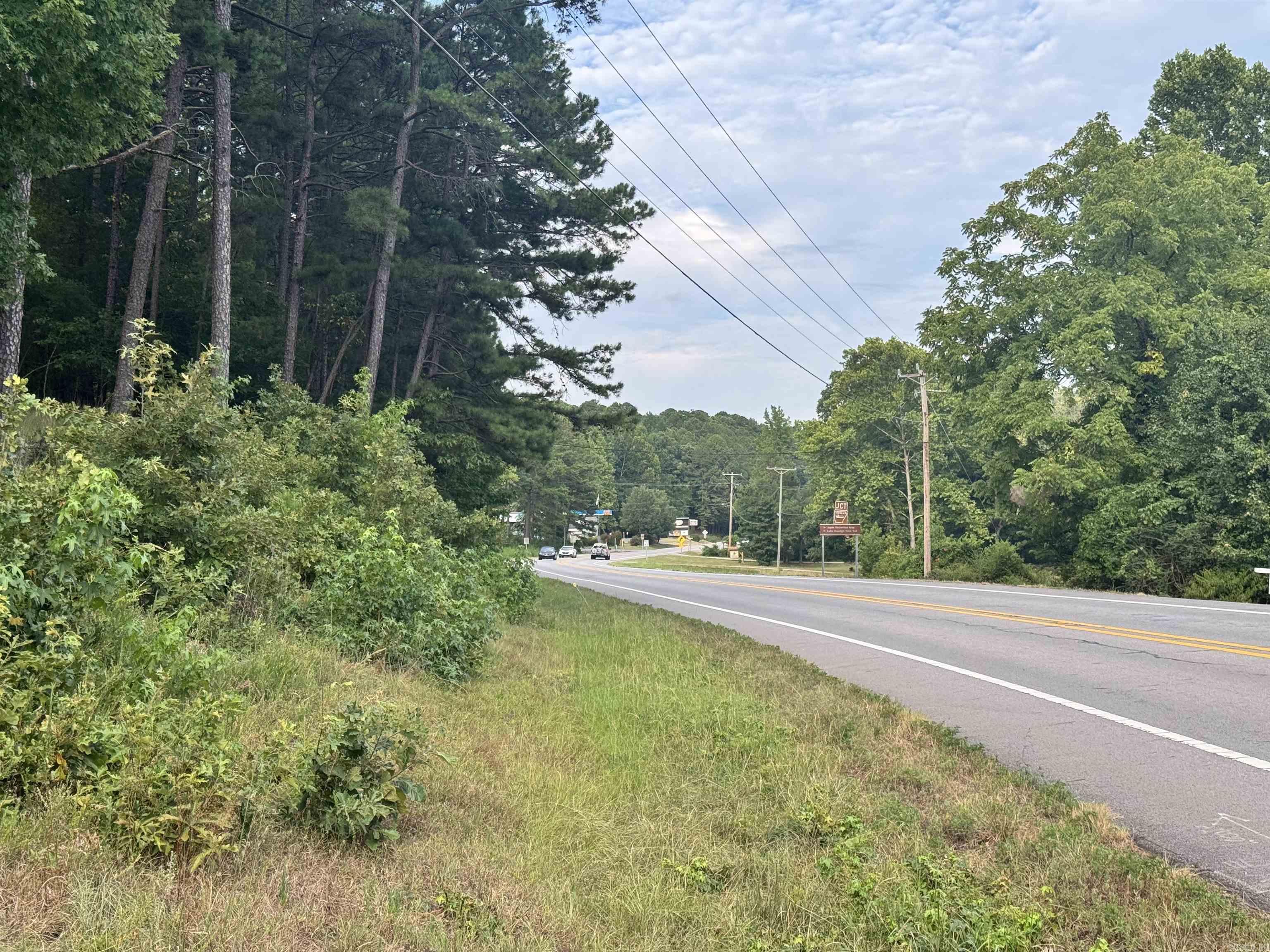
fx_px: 1761
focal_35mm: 48
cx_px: 635
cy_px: 476
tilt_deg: +2.7
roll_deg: +1.4
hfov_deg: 39.7
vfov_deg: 30.3
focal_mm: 6.76
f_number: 1.78
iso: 64
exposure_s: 1/966
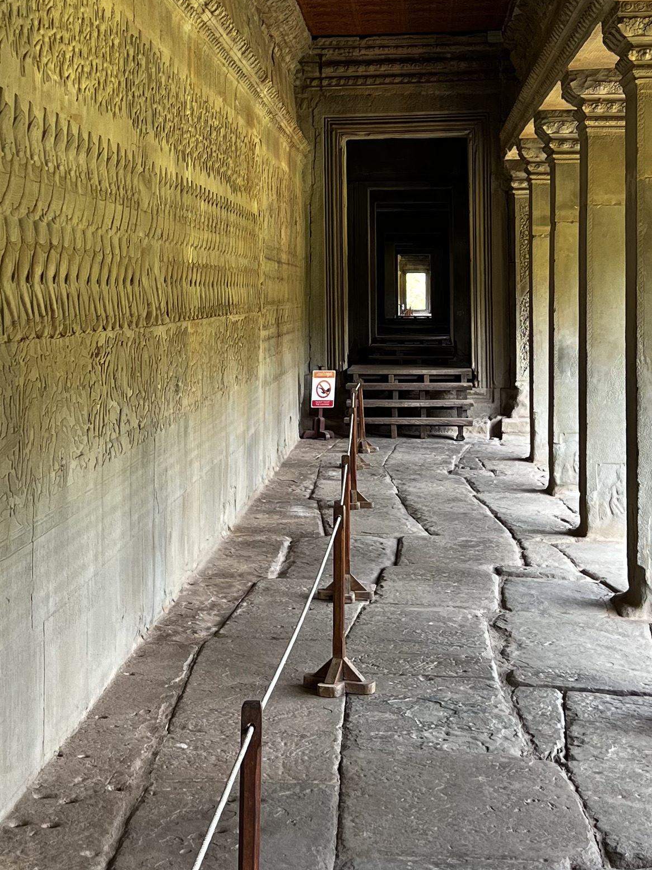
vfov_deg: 28.7
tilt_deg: +1.1
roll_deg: +0.0
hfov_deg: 21.9
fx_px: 1683
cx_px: 266
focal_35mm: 67
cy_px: 272
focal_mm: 5.7
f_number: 1.5
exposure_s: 1/121
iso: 64
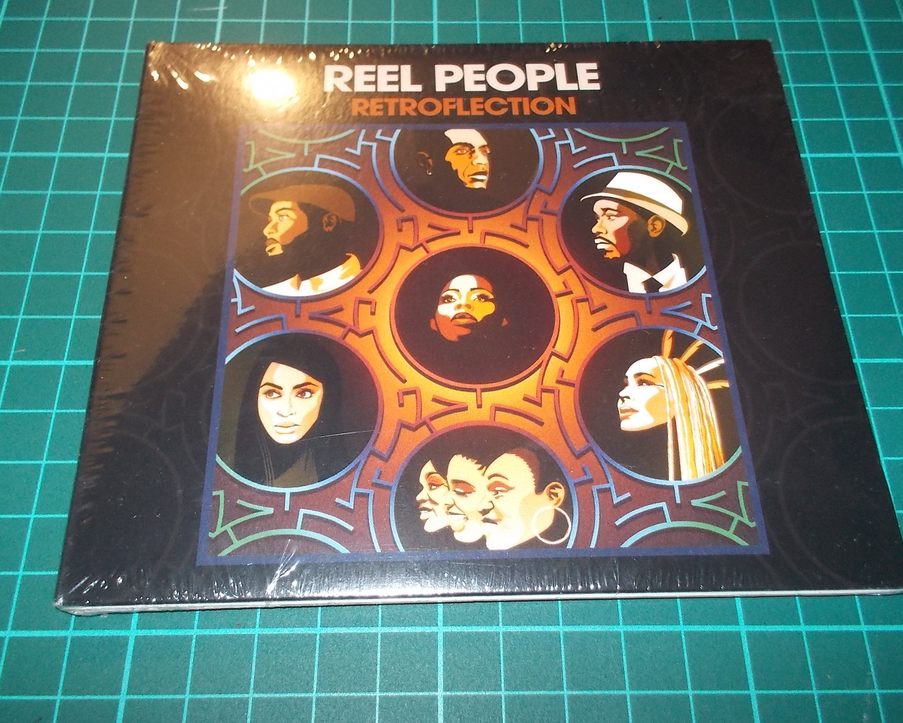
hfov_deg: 54.2
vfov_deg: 44.5
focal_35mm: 33
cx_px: 451
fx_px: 882
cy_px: 360
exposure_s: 1/30
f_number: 3.3
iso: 200
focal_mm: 4.1
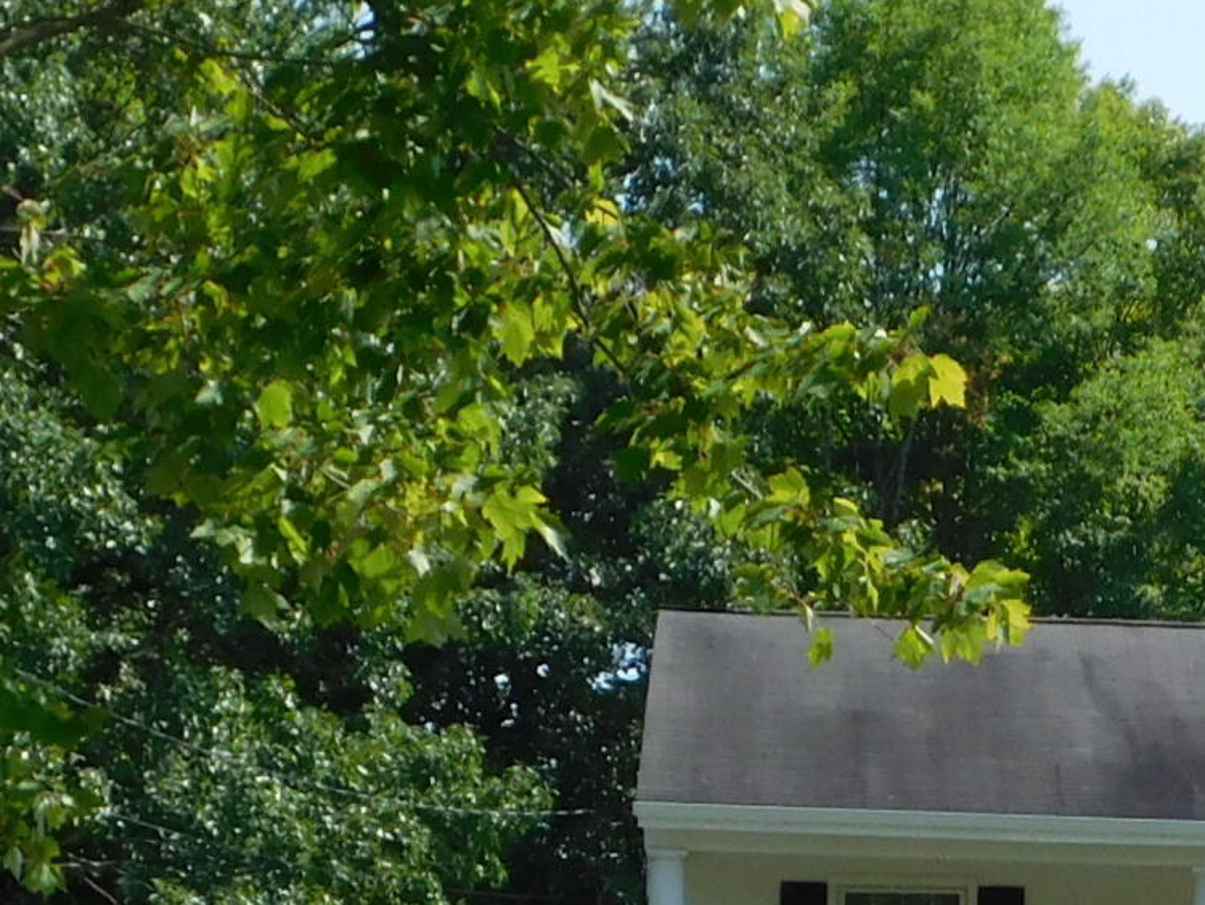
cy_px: 1379
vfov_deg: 9.0
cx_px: 1189
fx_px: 5571
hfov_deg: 12.2
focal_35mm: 160
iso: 125
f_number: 3.6
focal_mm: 7.1
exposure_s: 1/1000
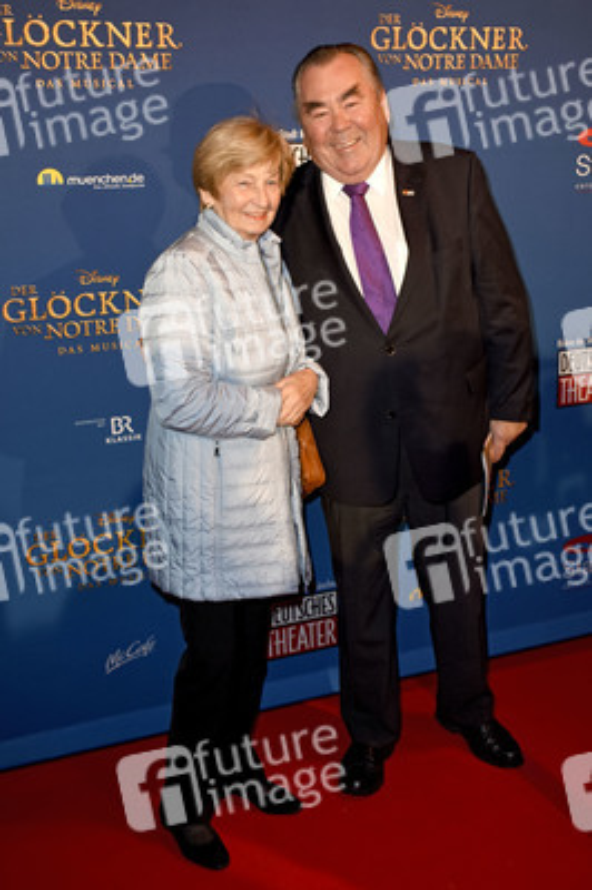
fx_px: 889
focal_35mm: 36
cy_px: 445
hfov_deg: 36.8
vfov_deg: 53.2
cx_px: 296
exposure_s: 1/160
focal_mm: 24
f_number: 6.3
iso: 640
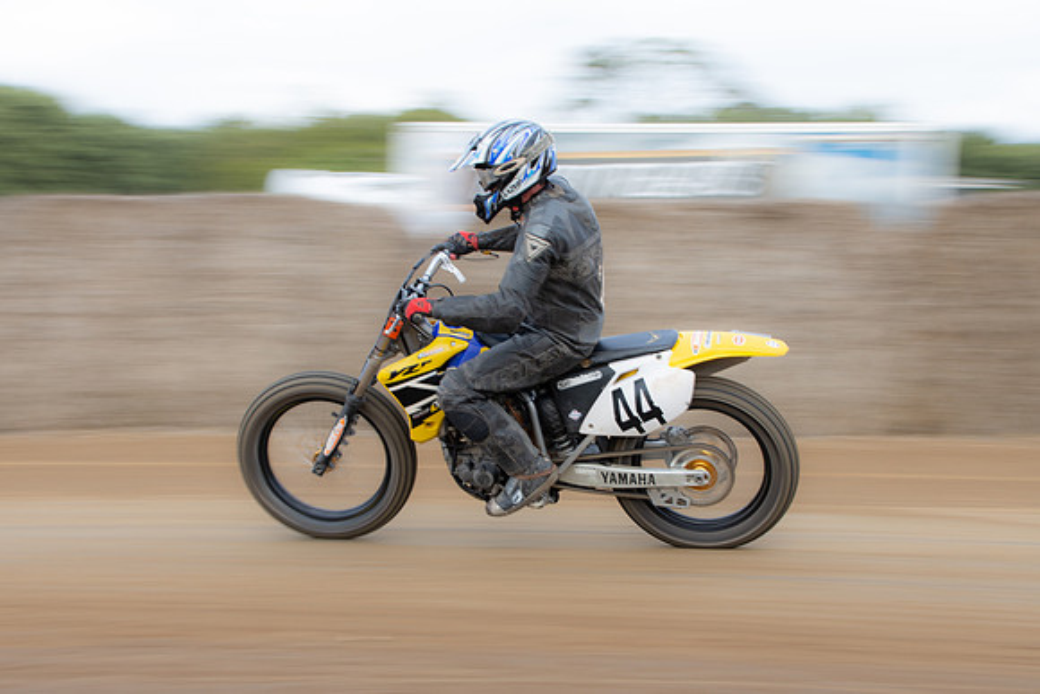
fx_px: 2485
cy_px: 347
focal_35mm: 86
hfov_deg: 23.6
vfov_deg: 15.9
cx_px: 520
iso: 100
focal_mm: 52
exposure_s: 1/100
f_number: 8
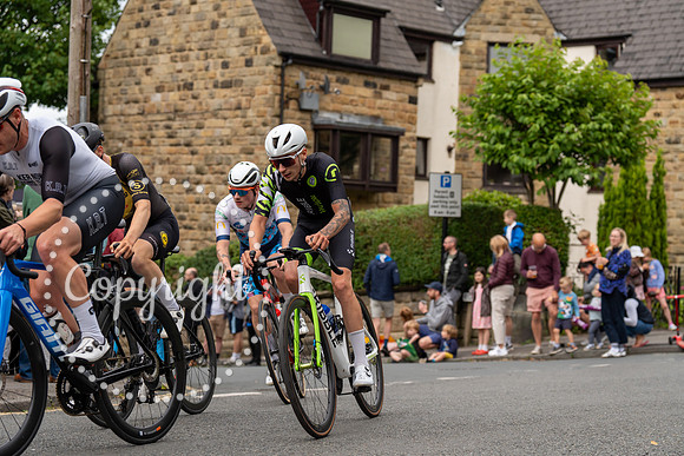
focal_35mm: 70
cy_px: 228
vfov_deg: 19.5
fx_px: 1330
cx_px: 342
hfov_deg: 28.8
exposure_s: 1/800
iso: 400
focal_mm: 70
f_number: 3.5
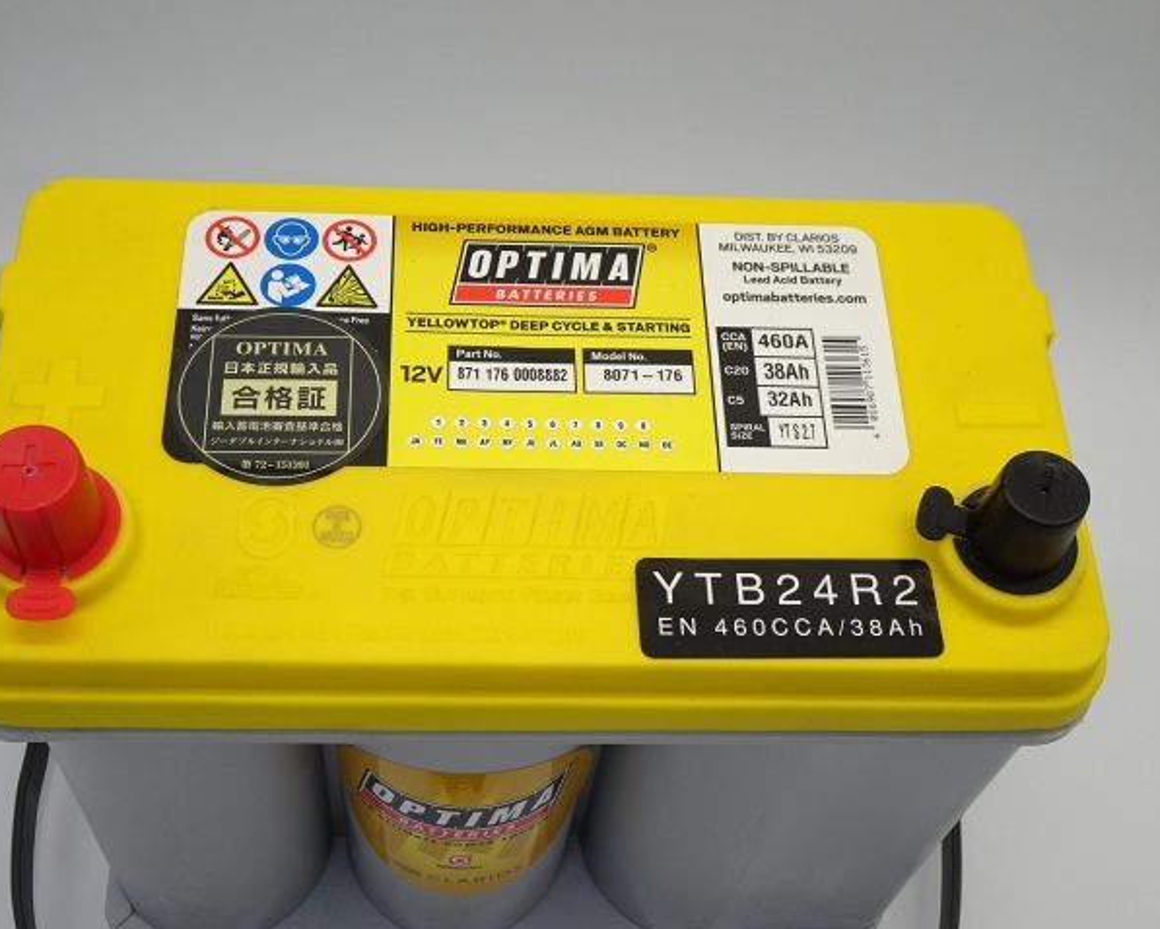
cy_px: 464
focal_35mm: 45
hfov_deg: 41.1
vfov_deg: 33.5
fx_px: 1545
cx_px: 548
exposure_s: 1/50
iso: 100
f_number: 4.5
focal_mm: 7.3
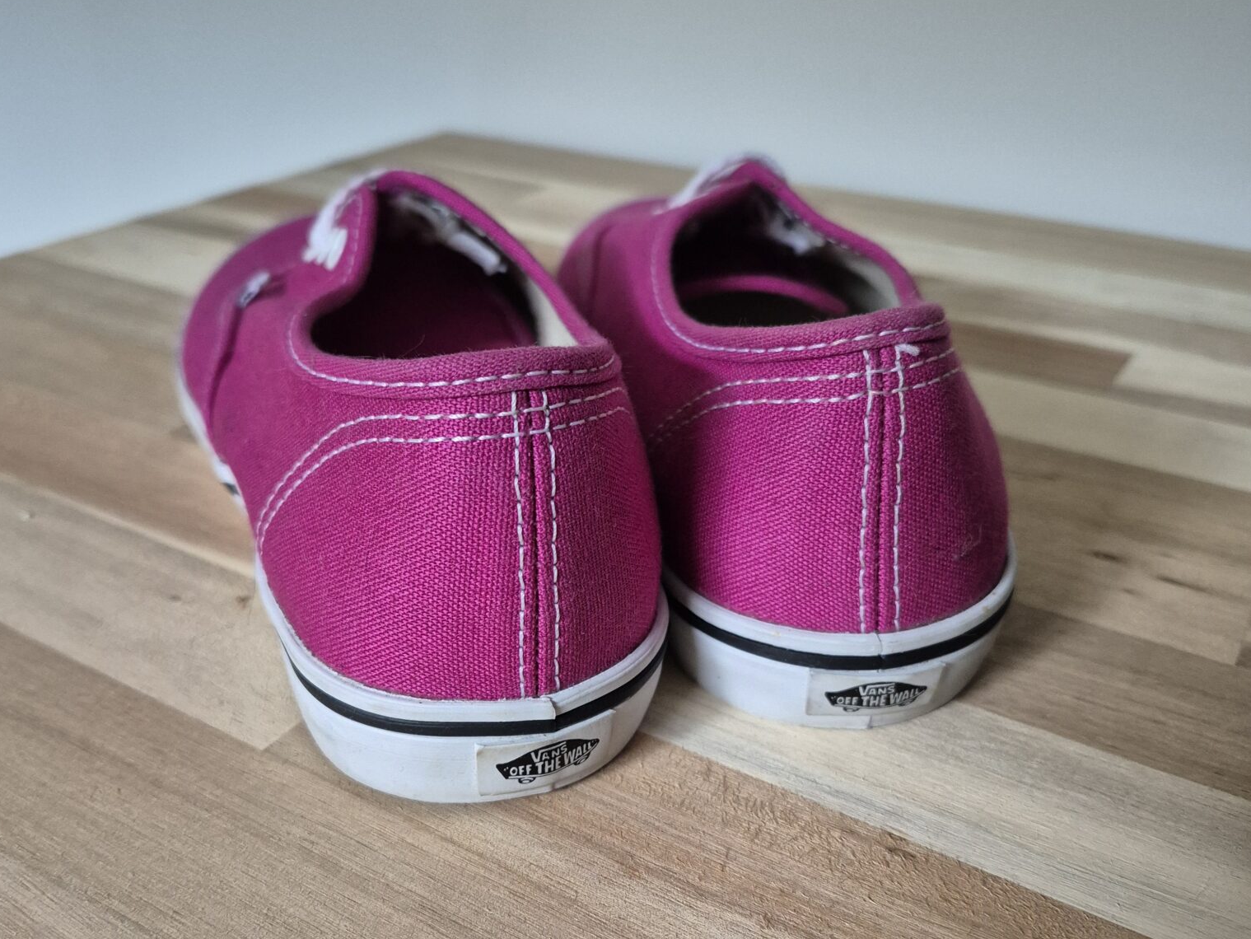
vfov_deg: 45.2
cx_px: 623
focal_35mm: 31
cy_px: 557
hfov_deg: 58.3
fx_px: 1121
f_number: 1.8
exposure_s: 1/120
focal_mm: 5.4
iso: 800
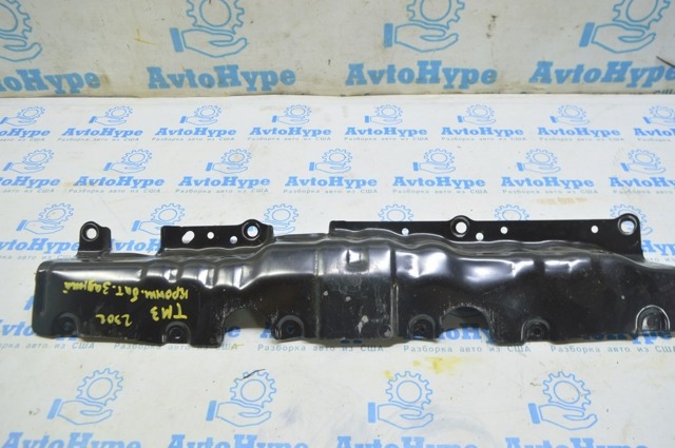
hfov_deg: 67.4
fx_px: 506
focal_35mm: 27
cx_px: 338
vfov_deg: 47.8
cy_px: 224
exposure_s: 1/15
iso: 400
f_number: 5.6
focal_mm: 18
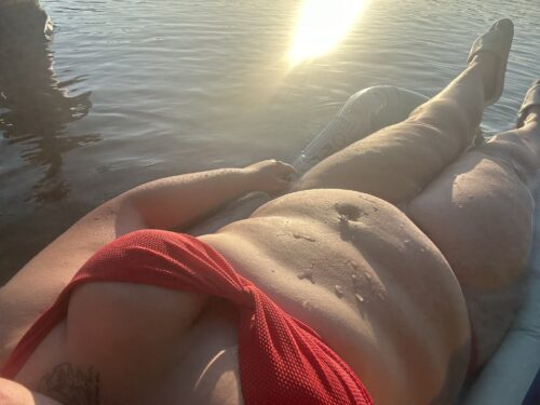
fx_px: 359
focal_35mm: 23
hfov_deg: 73.9
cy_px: 202
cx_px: 270
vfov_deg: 58.9
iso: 25
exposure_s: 1/1172
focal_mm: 2.69
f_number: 1.9
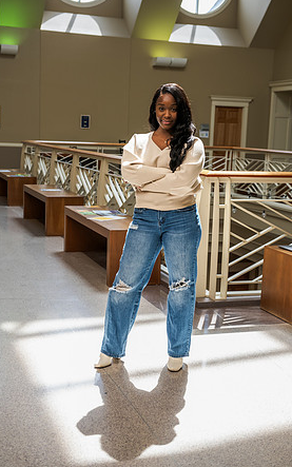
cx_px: 147
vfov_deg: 35.7
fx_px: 726
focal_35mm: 57
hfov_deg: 22.8
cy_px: 233
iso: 640
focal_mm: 55
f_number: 4.5
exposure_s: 1/200
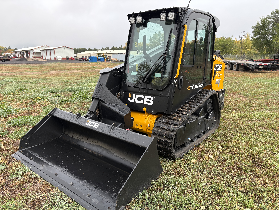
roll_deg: +0.7
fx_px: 210
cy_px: 105
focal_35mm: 26
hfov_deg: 67.3
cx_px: 140
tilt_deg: -12.3
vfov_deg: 53.1
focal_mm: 5.96
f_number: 1.6
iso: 64
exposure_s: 1/945
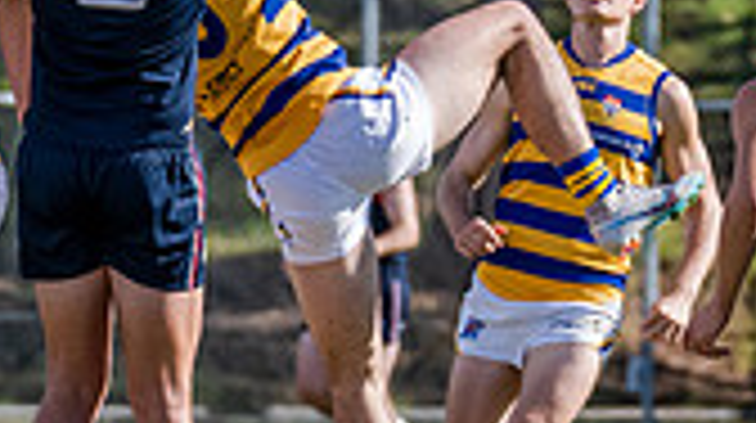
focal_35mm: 1303
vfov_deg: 0.9
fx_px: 26087
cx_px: 275
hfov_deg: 1.7
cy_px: -37
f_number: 7.1
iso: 800
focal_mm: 270
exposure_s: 1/1600
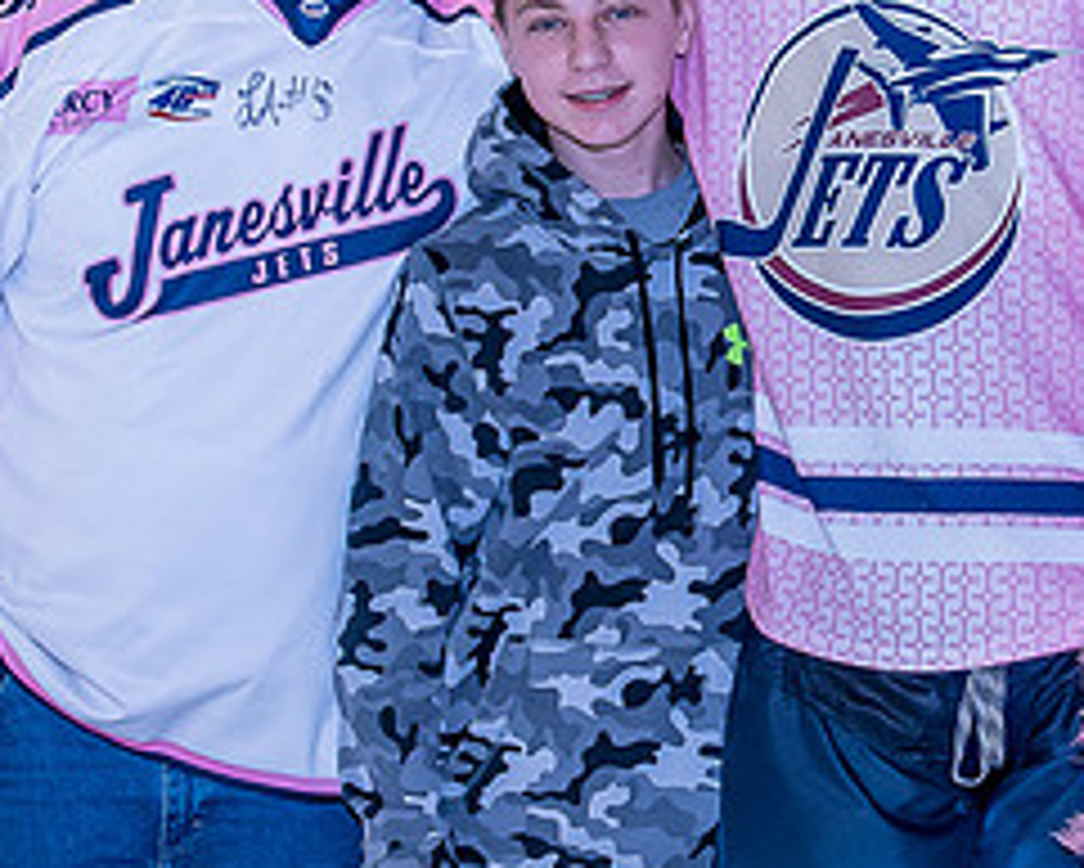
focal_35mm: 141
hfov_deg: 13.6
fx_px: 4525
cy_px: 295
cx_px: 921
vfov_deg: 10.9
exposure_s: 1/250
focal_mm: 28
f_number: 5
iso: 800
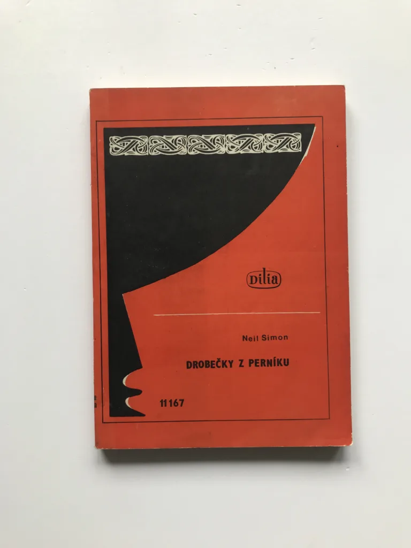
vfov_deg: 63.4
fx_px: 443
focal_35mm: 28
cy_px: 274
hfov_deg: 49.7
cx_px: 206
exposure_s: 1/100
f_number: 1.8
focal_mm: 3.99
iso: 40
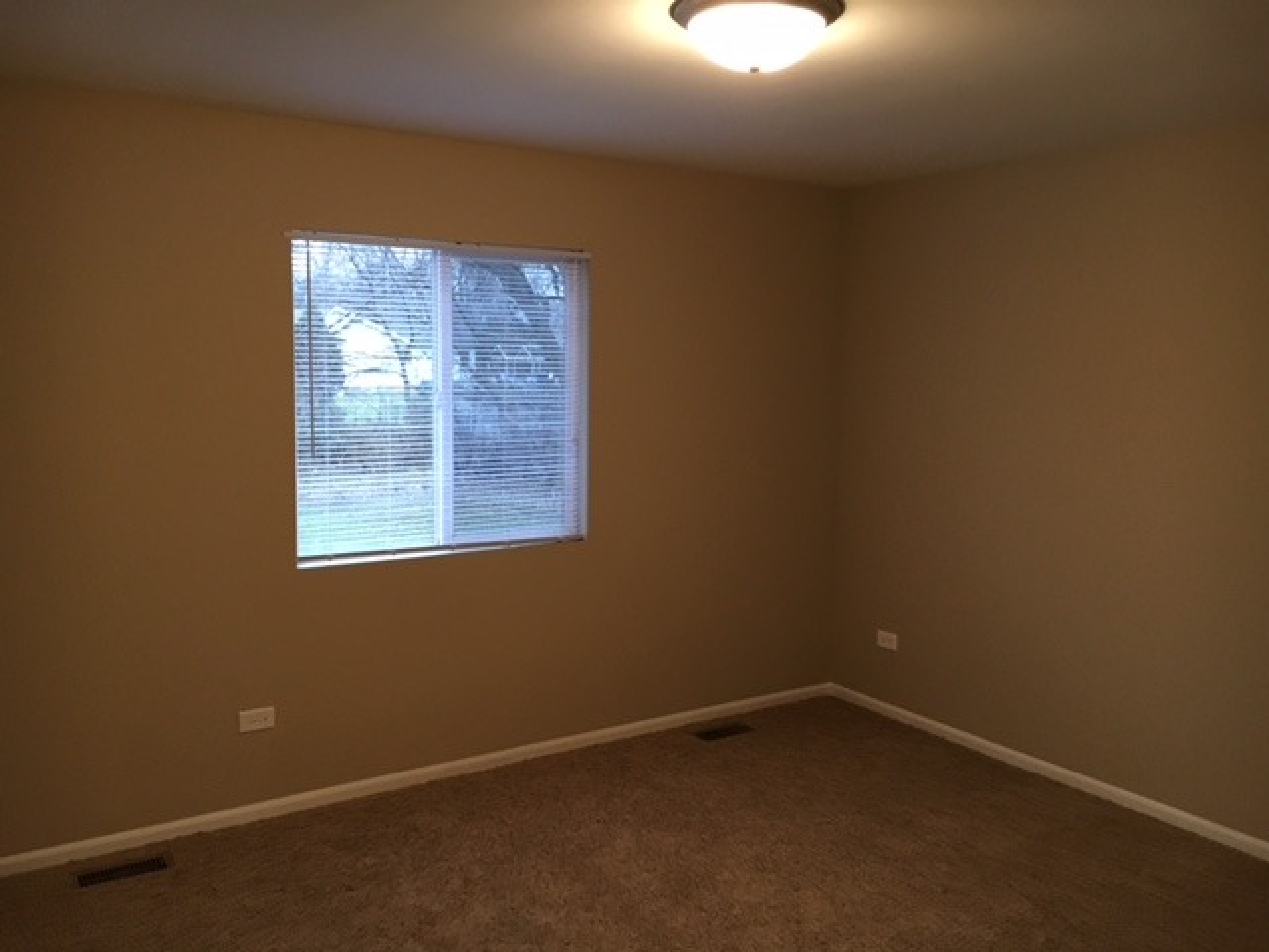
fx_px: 1063
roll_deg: -0.3
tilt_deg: -5.3
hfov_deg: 61.7
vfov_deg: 48.2
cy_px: 476
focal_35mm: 29
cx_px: 634
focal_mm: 4.15
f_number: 2.2
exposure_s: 1/30
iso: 100
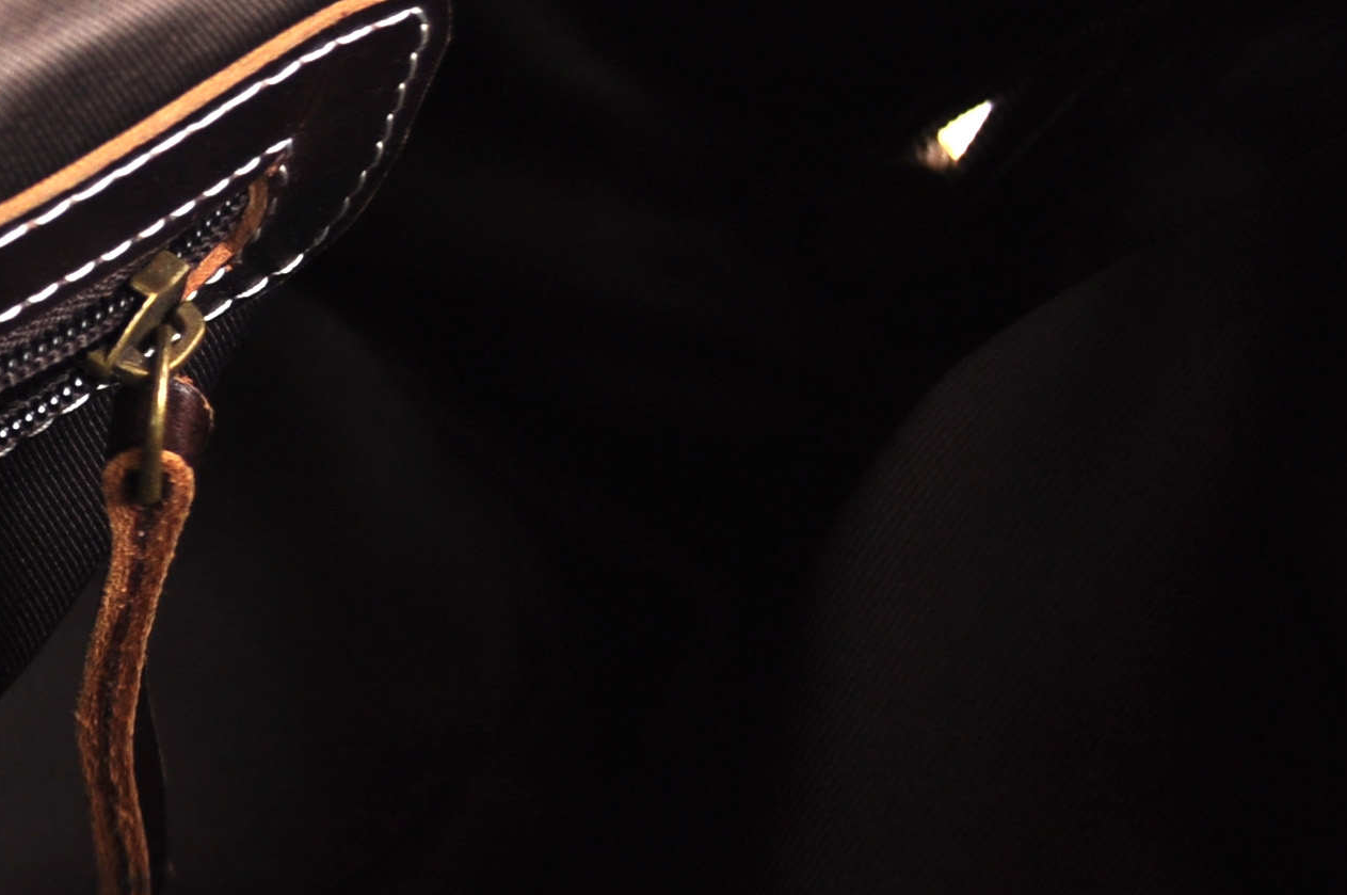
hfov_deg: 12.9
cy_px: 486
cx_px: -891
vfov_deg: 9.3
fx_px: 5520
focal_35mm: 148
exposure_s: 1/25
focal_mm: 29
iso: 125
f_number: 5.6
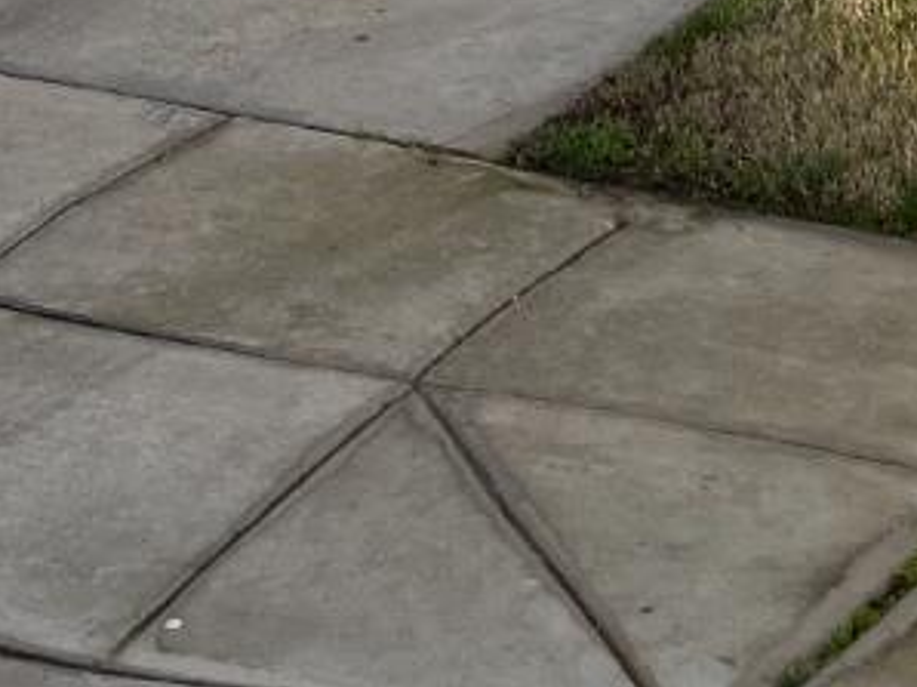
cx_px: -12
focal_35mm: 126
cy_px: -978
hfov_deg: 15.4
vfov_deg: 10.2
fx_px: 3335
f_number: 1.6
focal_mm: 5.1
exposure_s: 1/2597
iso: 32
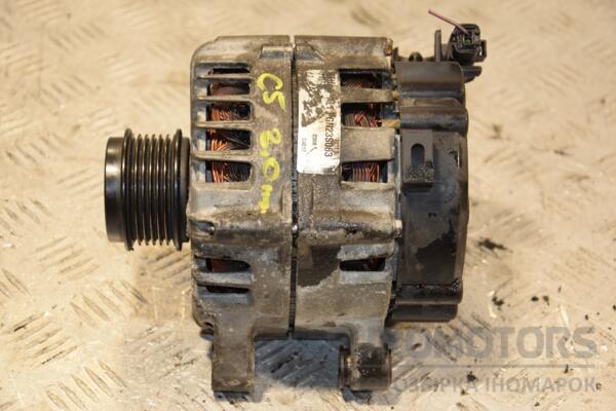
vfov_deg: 15.7
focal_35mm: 87
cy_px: 206
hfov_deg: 23.4
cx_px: 308
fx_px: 1489
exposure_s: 1/125
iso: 800
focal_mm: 58
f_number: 5
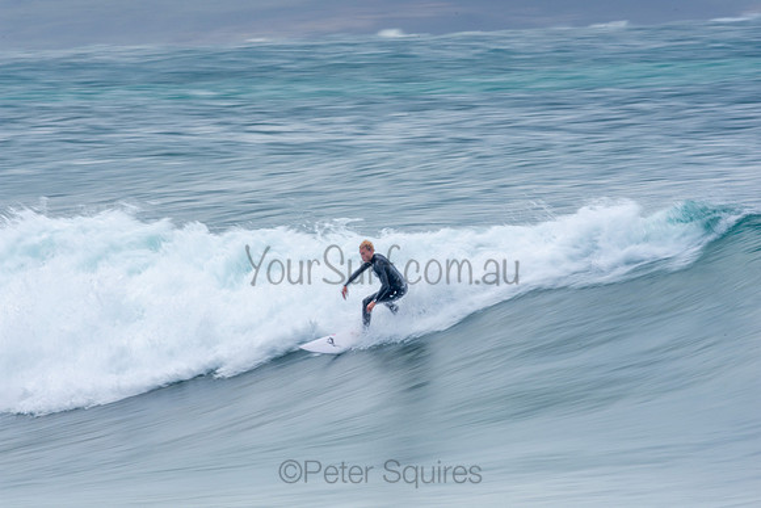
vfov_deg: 1.9
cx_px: 380
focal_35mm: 720
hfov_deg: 2.9
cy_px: 254
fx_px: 15223
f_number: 25
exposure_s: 1/30
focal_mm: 480
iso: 100
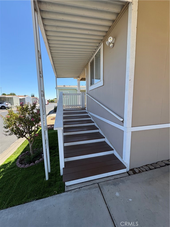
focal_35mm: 14
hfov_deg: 85.7
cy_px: 114
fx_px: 92
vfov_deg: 102.1
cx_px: 85
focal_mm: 2.22
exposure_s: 1/573
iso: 64
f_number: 2.2
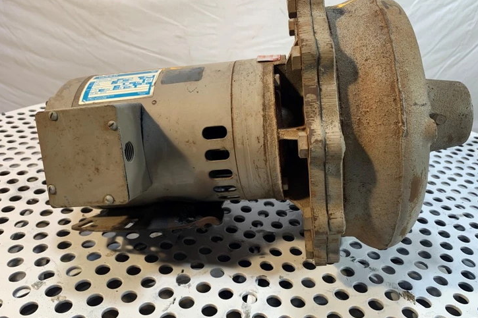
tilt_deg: -23.6
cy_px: 152
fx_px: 372
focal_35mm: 28
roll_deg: -3.6
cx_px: 246
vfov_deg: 46.4
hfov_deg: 65.5
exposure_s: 1/120
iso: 32
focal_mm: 4.25
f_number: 1.8
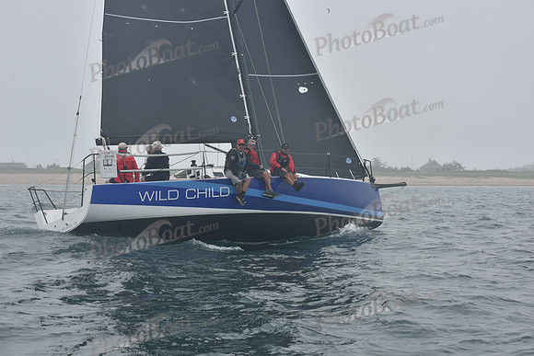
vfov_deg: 19.5
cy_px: 178
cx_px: 267
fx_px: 1039
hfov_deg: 28.8
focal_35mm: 70
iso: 250
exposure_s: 1/800
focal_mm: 70
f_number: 9
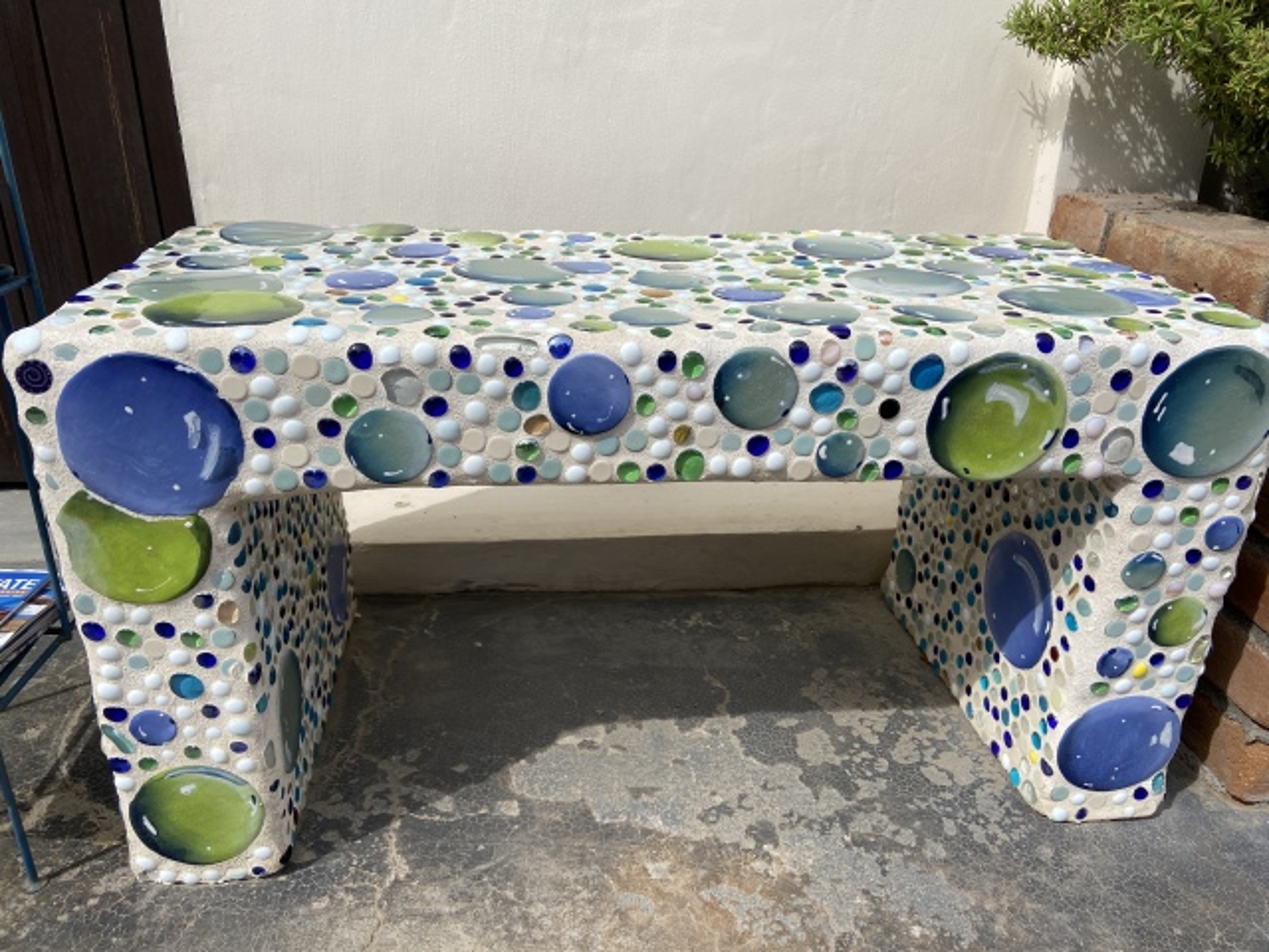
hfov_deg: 67.3
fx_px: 953
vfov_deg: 53.1
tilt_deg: -25.0
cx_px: 634
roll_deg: -1.2
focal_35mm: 26
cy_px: 476
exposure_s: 1/2967
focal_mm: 4.25
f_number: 1.8
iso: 32
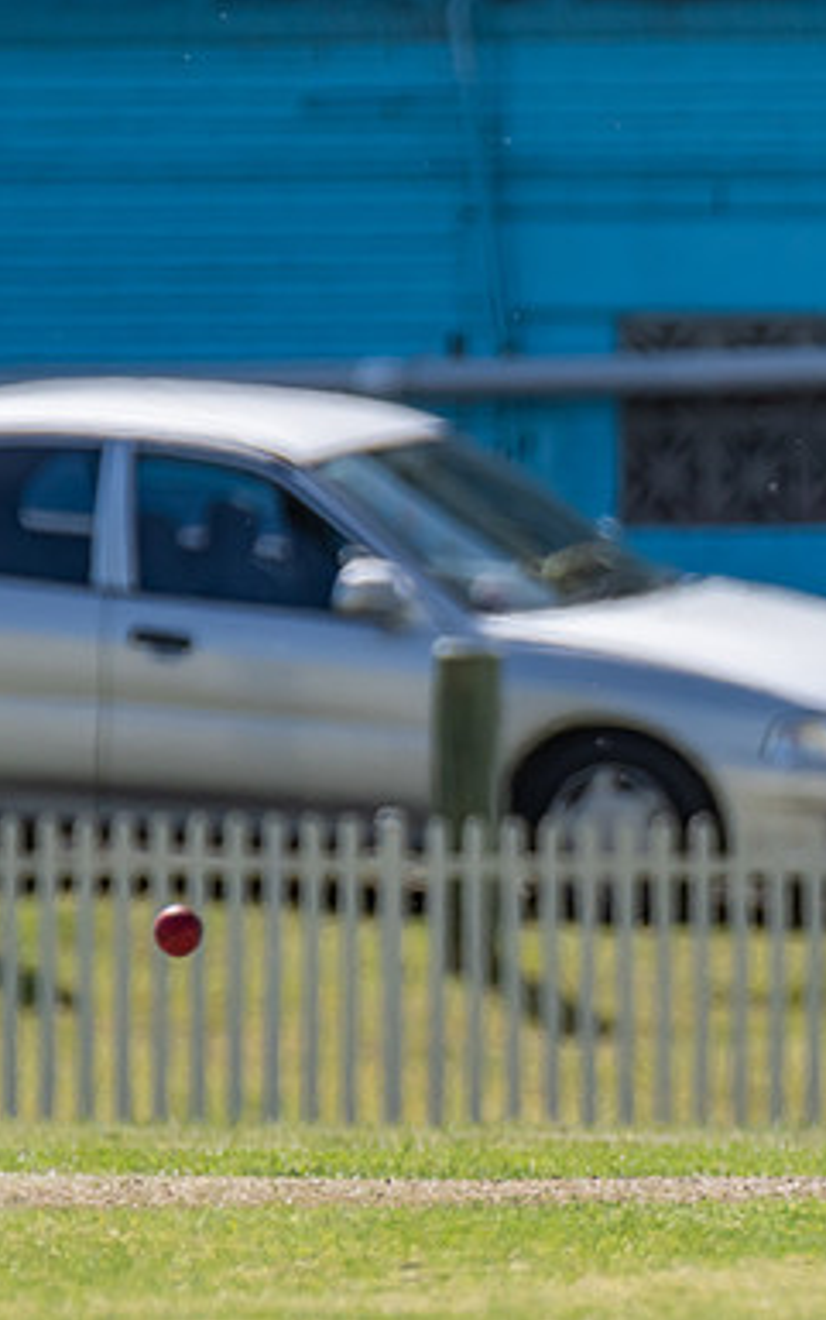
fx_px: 52635
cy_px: 728
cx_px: 896
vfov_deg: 1.4
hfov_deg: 0.9
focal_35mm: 1463
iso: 400
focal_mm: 550
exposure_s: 1/2500
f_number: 7.1
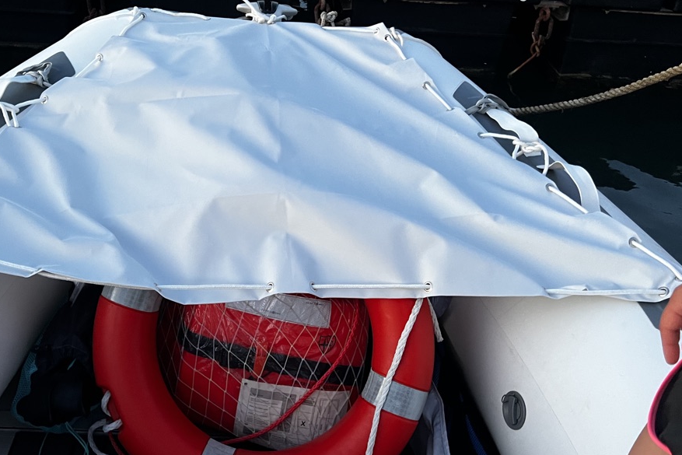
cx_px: 271
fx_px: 701
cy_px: 185
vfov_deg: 35.8
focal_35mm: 37
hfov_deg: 51.5
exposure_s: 1/60
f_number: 1.5
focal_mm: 5.7
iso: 320
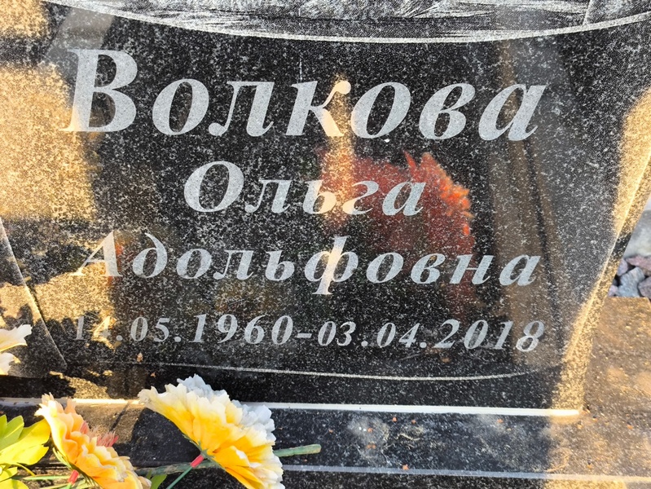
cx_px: 326
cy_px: 244
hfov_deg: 38.2
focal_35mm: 50
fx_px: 941
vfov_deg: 29.1
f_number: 1.7
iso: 80
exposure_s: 1/120
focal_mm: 4.71
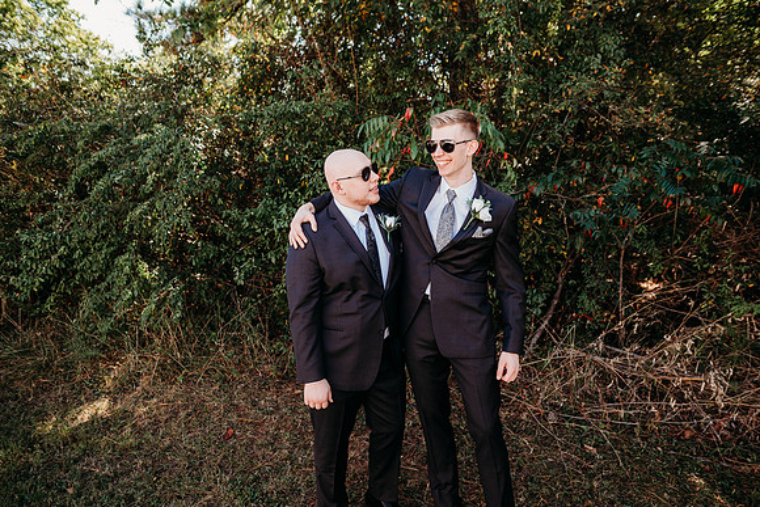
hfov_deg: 73.7
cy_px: 254
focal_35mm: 24
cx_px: 380
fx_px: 507
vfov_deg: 53.2
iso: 200
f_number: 2.8
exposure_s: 1/400
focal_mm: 24
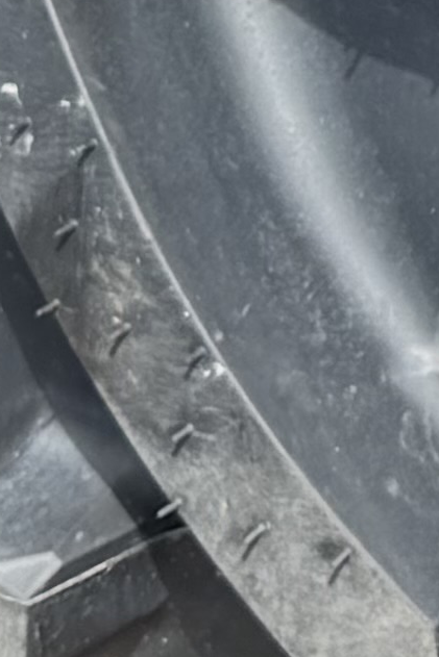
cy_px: -499
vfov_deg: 8.8
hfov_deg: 5.7
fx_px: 4131
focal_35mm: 226
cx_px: 1312
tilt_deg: -22.9
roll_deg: -2.7
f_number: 1.78
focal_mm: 6.76
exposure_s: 1/1980
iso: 80
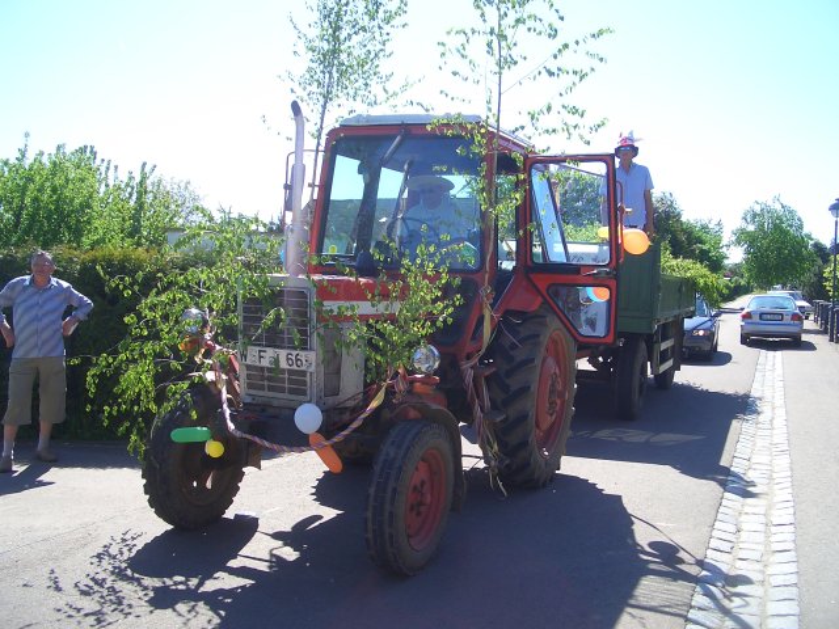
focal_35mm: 35
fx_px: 848
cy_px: 314
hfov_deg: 52.6
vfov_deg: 40.7
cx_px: 420
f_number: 4.3
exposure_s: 1/250
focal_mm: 5.8
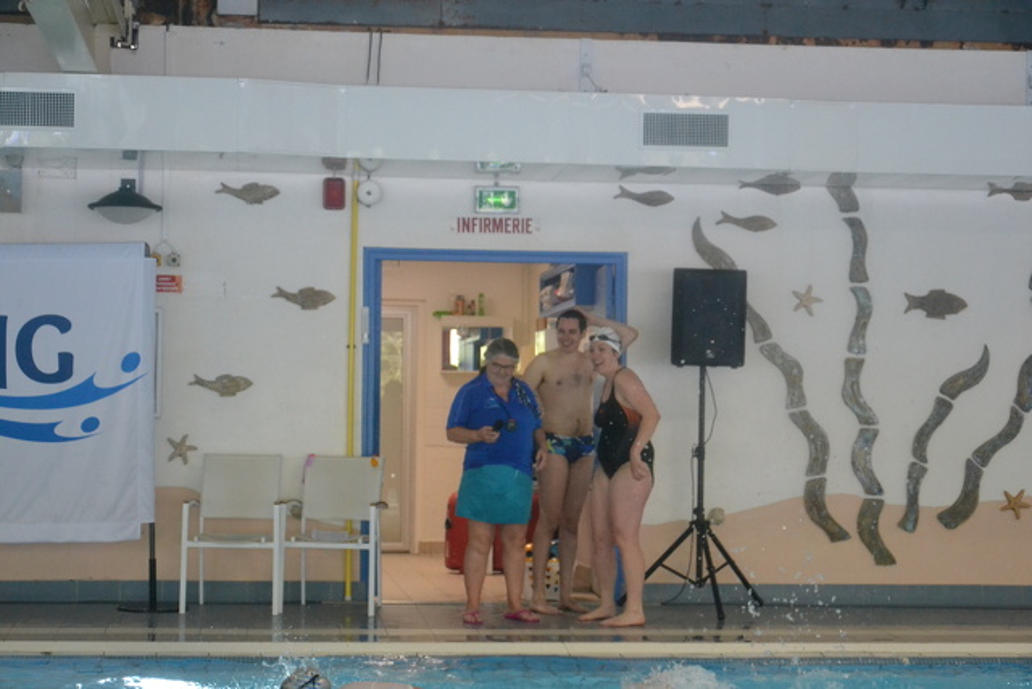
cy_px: 344
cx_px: 516
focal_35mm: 78
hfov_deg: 26.0
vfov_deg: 17.5
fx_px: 2236
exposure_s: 1/250
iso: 3200
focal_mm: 52
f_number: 5
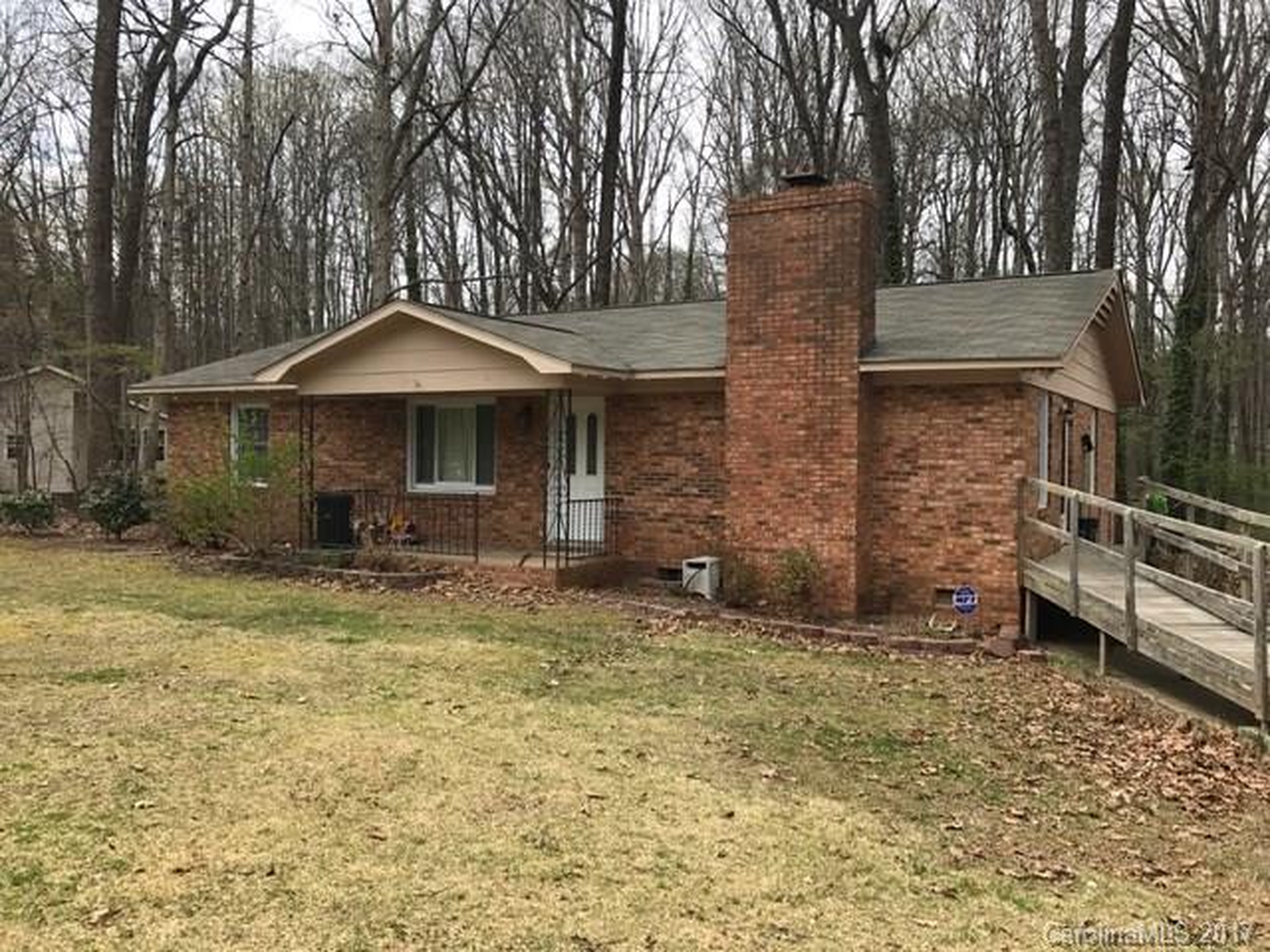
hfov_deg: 63.4
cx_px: 635
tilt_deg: -0.8
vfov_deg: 49.7
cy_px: 476
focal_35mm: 28
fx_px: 1027
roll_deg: +0.5
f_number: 1.8
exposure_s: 1/1168
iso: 20
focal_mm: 3.99
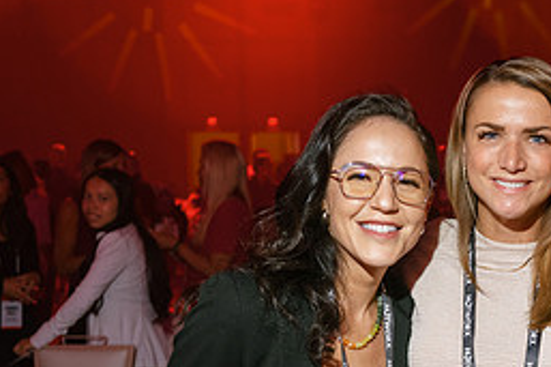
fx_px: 1208
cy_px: 355
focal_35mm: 79
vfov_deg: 16.9
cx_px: 532
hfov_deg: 24.7
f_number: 4
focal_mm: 35
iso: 1250
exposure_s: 1/160
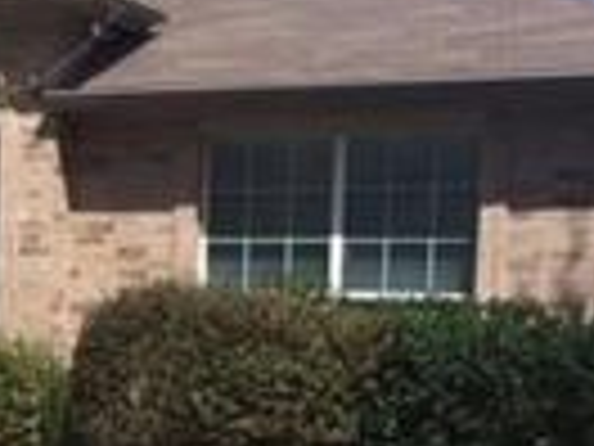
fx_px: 1888
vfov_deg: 13.2
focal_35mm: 110
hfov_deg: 17.0
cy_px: 484
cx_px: -153
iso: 32
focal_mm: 4.15
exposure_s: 1/2415
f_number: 2.2
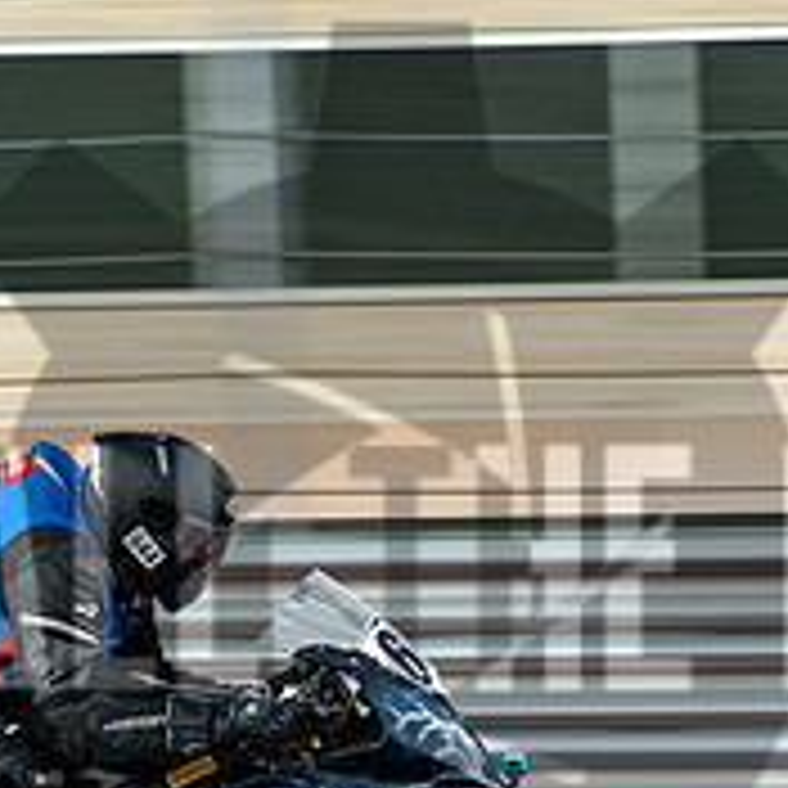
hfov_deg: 4.2
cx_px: 401
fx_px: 10868
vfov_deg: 4.2
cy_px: 574
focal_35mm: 422
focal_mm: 100
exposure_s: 1/200
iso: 160
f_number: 4.5
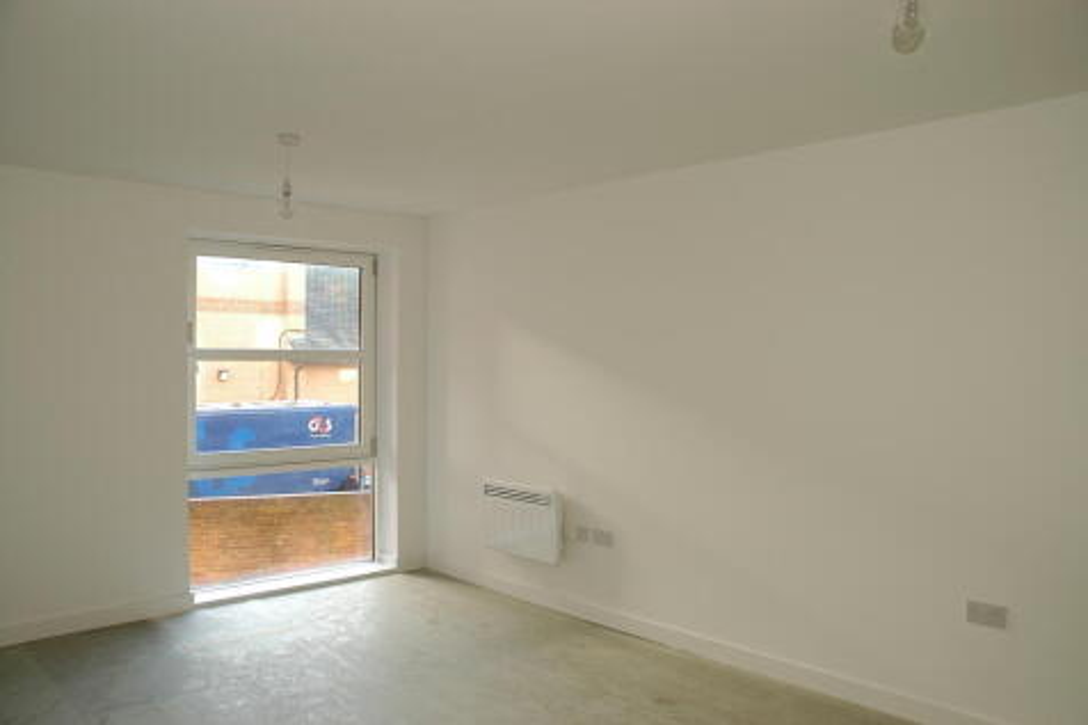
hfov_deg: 67.4
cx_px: 544
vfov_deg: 47.9
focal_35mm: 27
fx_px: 816
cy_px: 362
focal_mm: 18
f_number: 6.7
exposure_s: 1/15
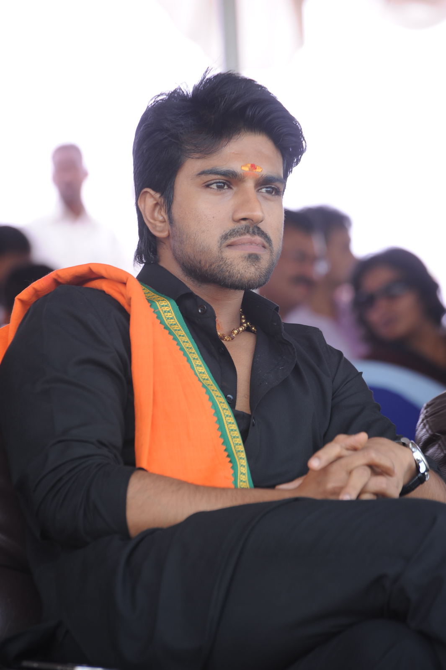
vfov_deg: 9.8
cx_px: 223
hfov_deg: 6.5
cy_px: 335
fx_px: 3906
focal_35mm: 210
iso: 400
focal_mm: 210
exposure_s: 1/125
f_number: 7.1
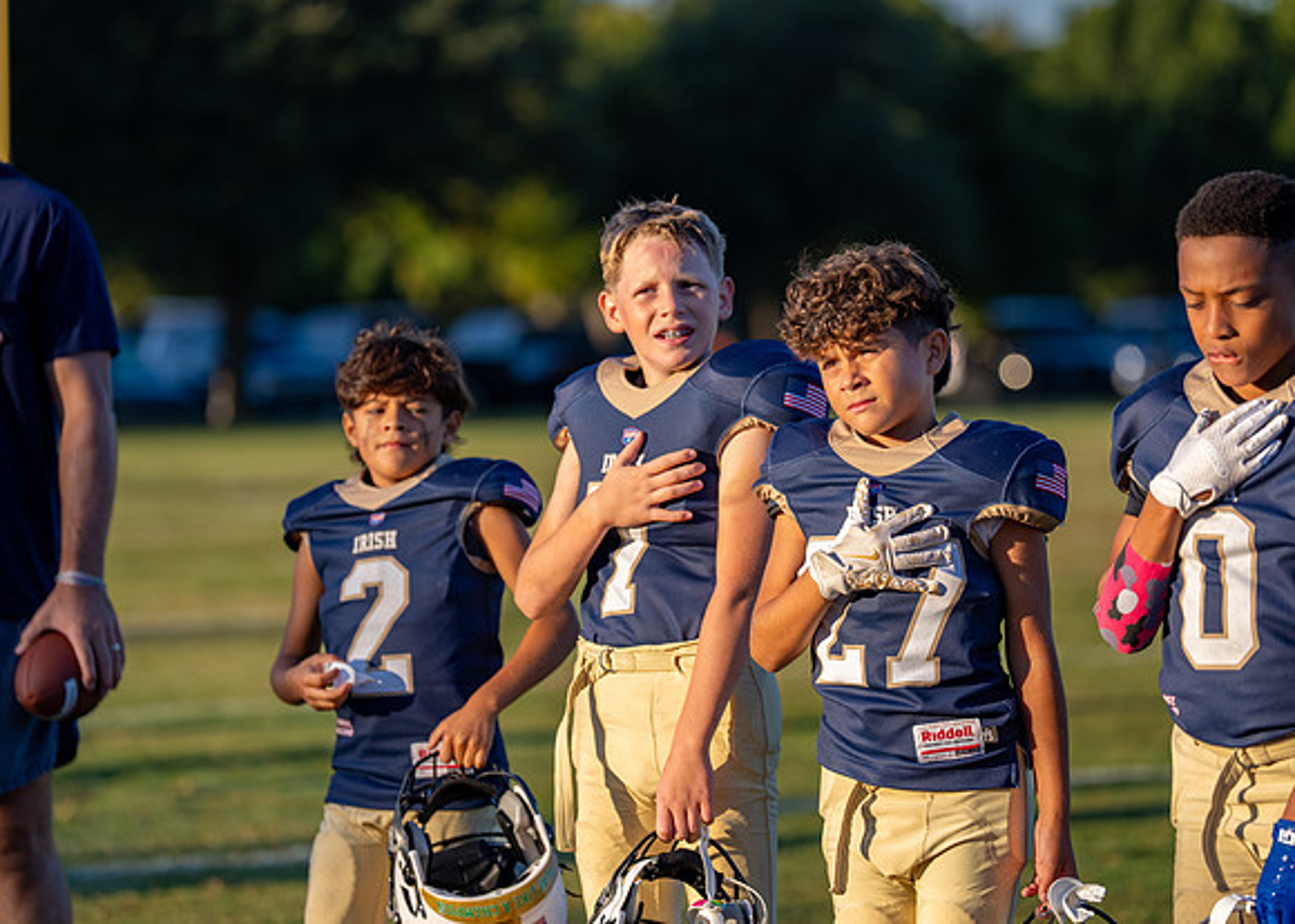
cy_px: 452
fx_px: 5754
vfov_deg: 9.2
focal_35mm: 156
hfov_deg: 12.8
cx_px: 675
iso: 250
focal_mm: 144
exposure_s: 1/1600
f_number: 2.8
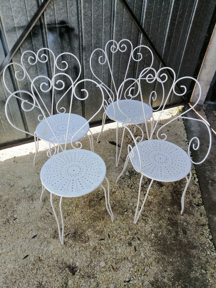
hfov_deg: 53.1
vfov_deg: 67.3
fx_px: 216
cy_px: 144
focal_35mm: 26
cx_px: 108
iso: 50
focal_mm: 3.96
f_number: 1.8
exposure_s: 1/155
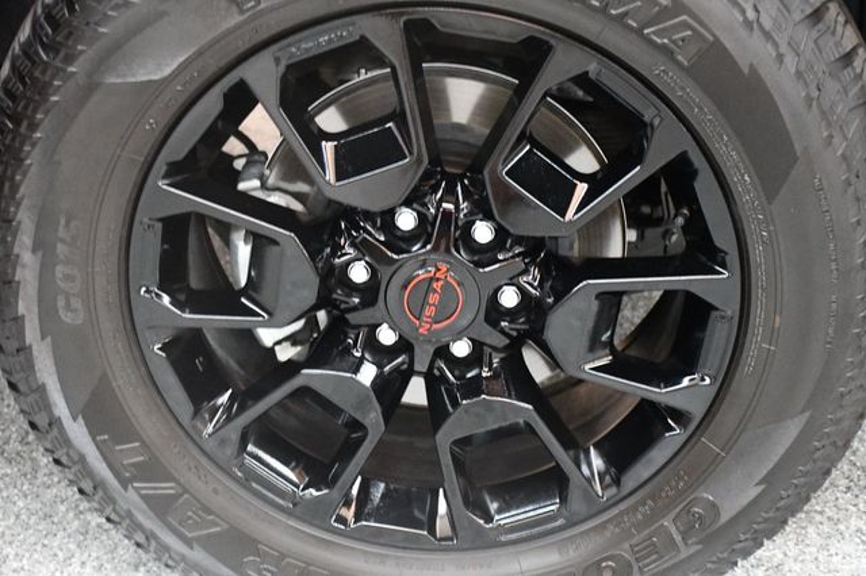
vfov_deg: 18.9
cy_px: 288
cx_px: 433
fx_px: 1731
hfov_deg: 28.1
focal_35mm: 72
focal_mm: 48
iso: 10000
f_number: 4.5
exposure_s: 1/60
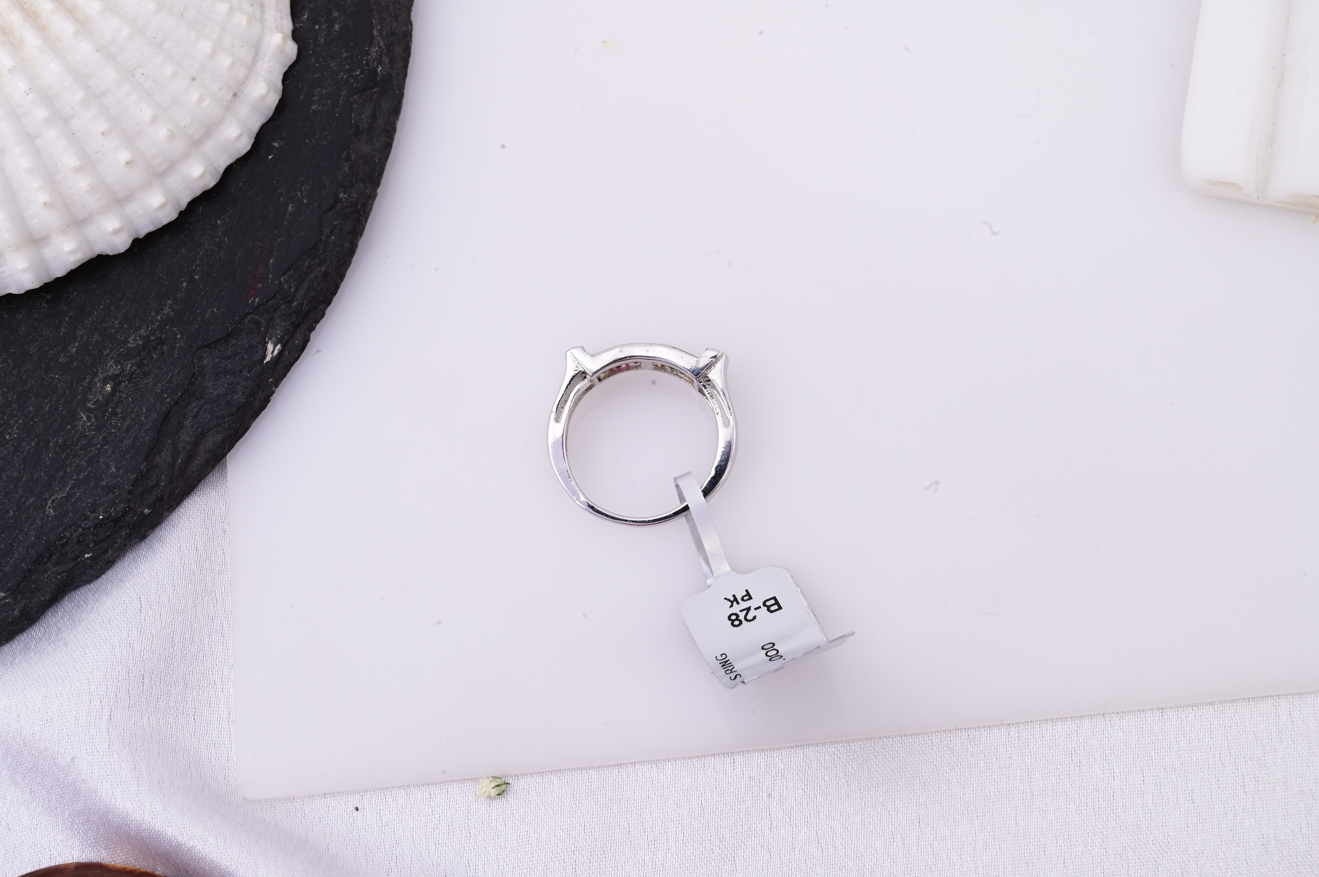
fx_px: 2563
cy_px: 438
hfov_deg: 28.9
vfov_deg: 19.4
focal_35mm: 70
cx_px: 660
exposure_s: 1/80
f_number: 20
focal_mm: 70
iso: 640
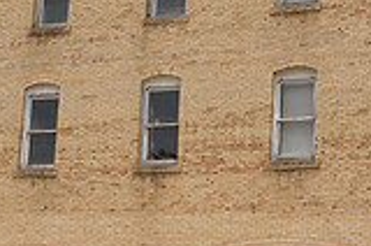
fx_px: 1008
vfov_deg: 13.9
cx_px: 276
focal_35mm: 98
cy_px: 94
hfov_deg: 20.7
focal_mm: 18
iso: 200
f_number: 7.1
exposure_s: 1/250
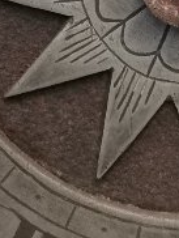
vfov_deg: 10.9
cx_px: 200
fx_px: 1176
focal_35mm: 171
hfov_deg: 8.6
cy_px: -169
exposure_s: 1/50
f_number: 1.8
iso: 320
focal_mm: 4.75
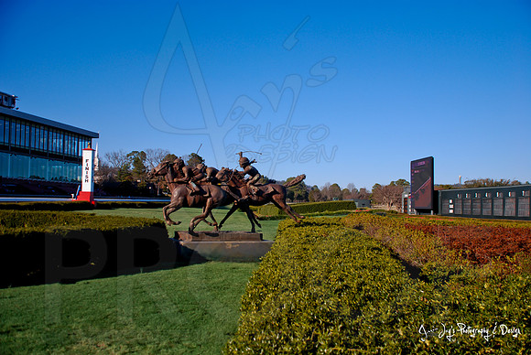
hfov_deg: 49.5
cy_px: 178
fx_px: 576
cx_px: 266
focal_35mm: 39
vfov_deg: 34.3
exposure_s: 1/800
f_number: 4.5
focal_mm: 26
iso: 100
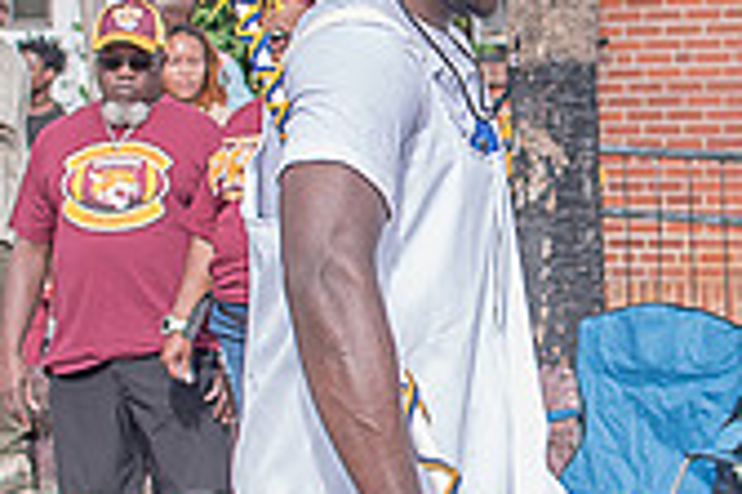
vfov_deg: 7.6
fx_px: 3727
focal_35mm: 181
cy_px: 171
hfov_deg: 11.3
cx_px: 533
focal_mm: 35
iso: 100
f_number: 4
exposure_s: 1/500
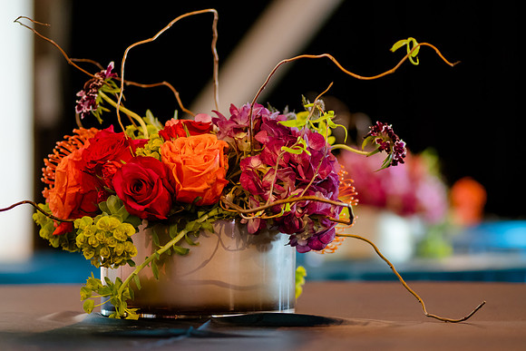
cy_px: 176
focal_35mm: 161
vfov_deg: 8.6
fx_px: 2346
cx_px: 263
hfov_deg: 12.8
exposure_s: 1/60
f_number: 3
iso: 1250
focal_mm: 105
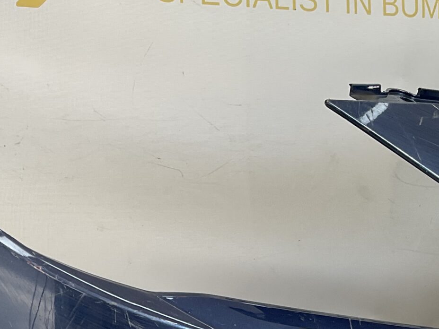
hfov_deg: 24.4
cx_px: 216
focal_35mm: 80
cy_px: 412
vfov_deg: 17.4
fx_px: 1015
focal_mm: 3
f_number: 1.8
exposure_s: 1/322
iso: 16
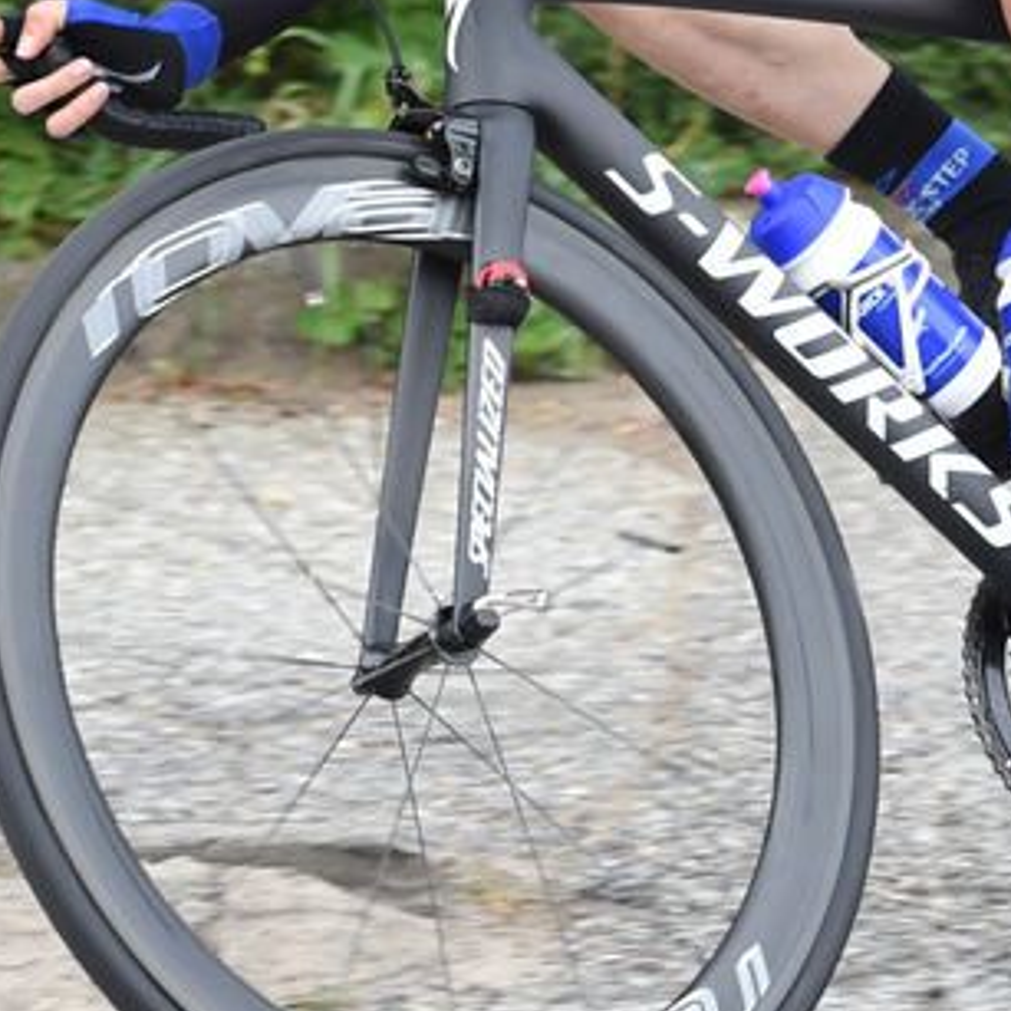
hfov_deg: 4.4
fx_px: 13151
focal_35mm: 398
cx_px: 639
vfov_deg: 4.4
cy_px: -125
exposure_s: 1/800
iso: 1250
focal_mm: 120
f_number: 6.3
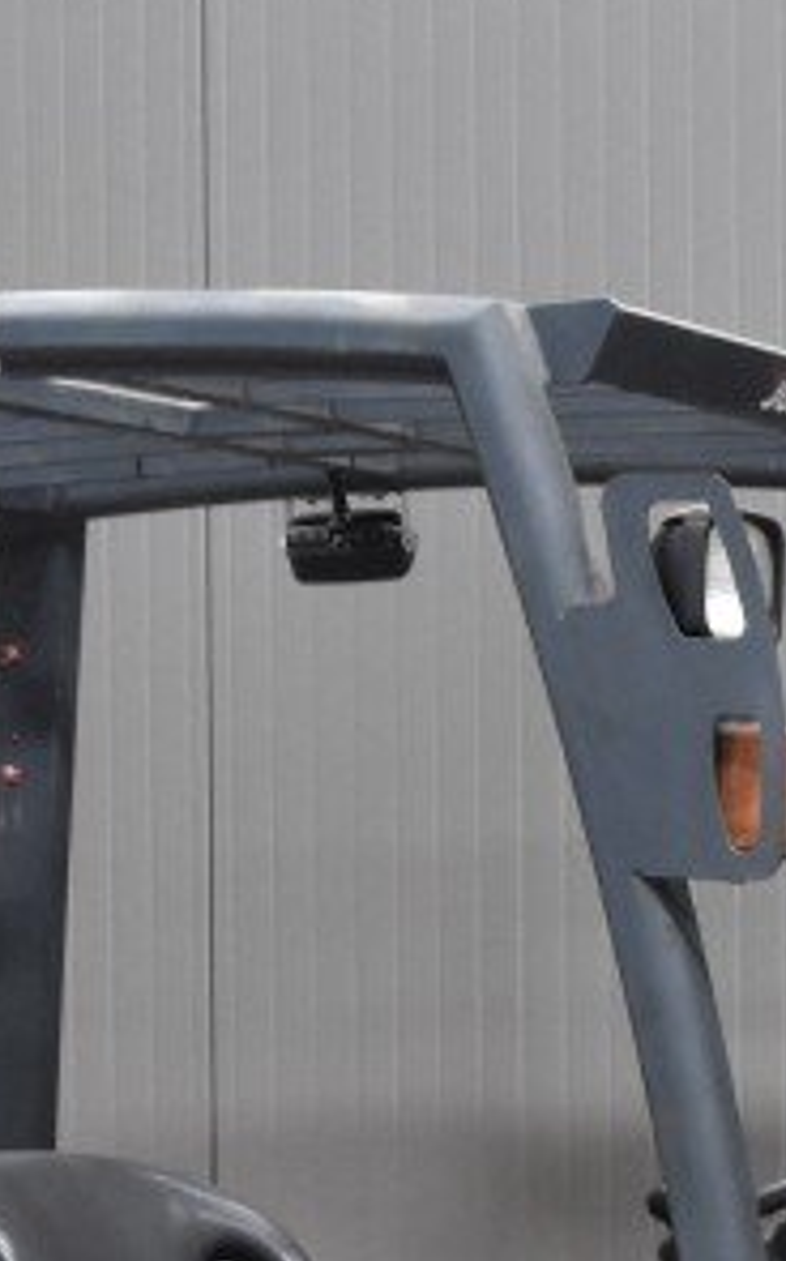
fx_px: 5769
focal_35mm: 168
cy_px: 1543
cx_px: 628
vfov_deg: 12.2
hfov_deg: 7.8
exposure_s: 1/25
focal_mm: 27
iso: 1600
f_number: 5.6
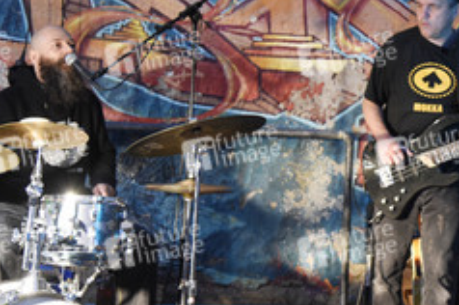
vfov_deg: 15.0
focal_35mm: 91
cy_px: 102
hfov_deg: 22.1
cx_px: 373
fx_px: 1159
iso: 3200
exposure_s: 1/50
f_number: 4
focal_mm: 48
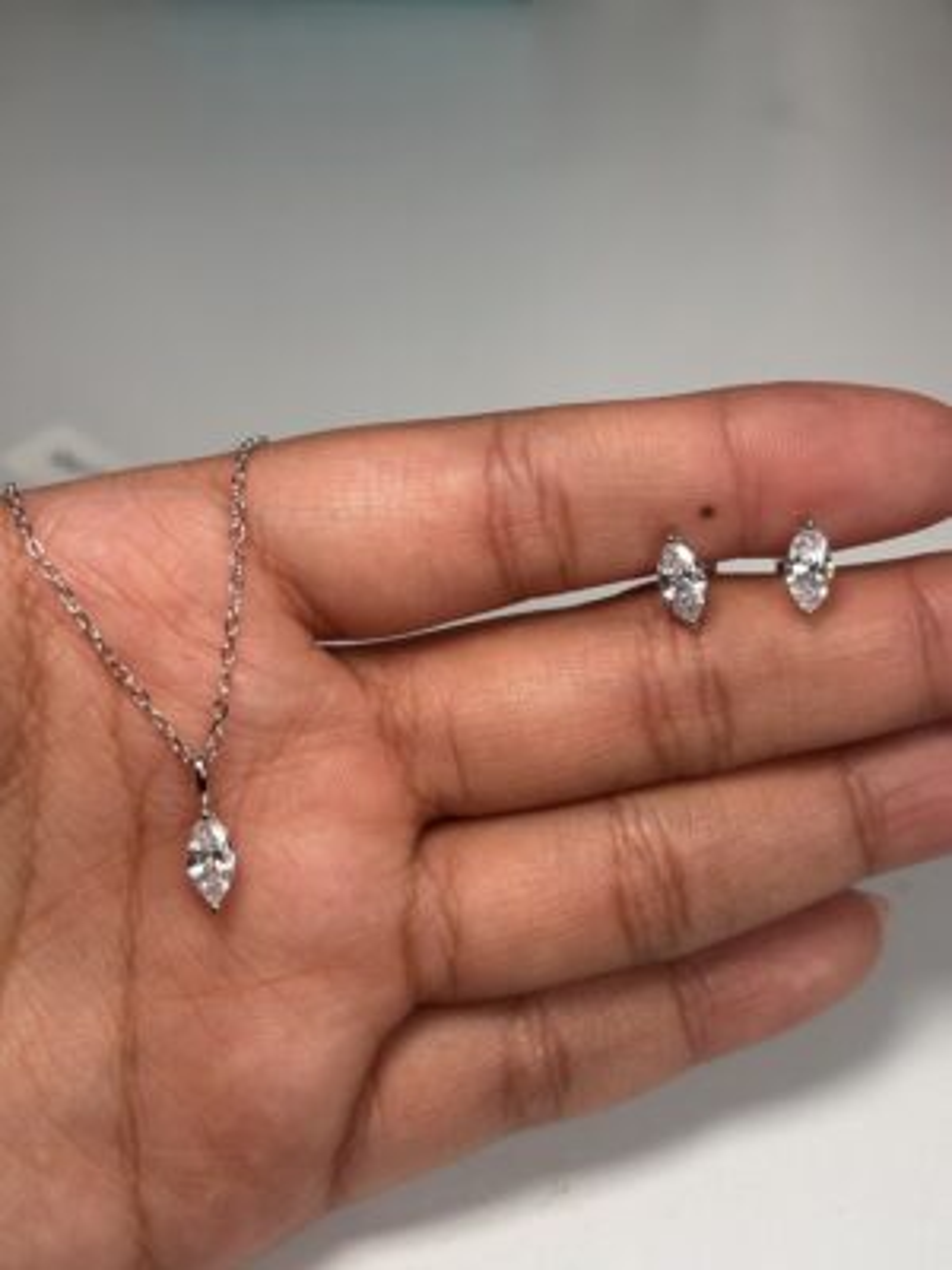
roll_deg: +4.8
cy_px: 635
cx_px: 476
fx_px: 1907
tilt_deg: -42.1
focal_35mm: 52
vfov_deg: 36.8
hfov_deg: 28.0
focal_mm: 5.96
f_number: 1.6
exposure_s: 1/181
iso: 32
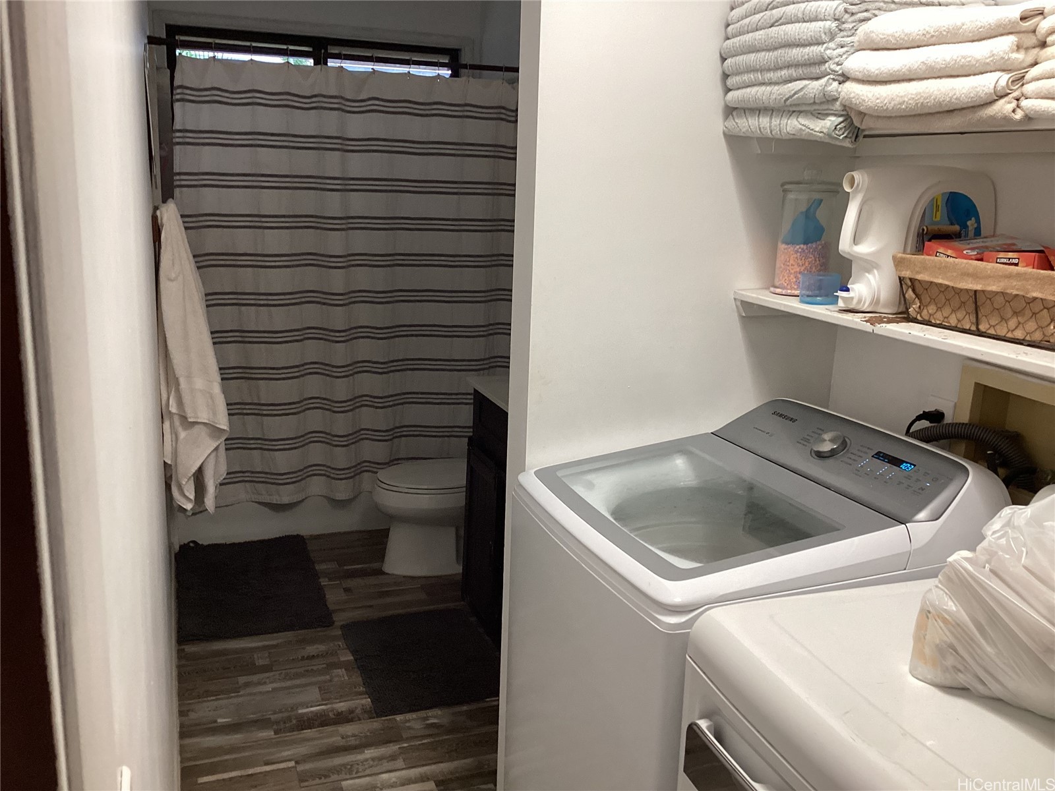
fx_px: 945
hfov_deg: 58.4
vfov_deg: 45.4
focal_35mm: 31
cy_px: 396
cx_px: 528
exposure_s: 1/60
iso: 160
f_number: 2.4
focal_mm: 3.3
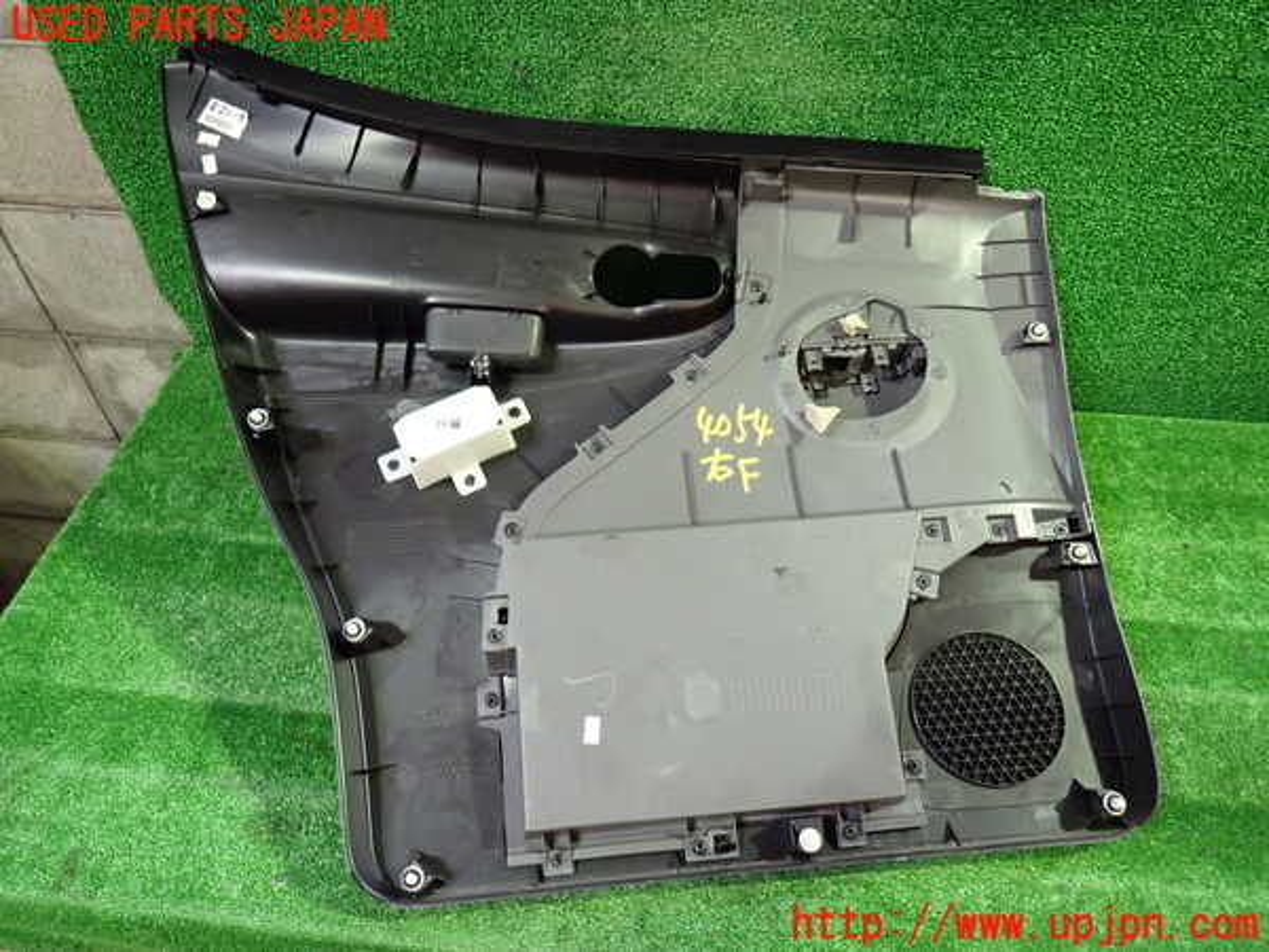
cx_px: 634
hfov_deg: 69.4
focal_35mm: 25
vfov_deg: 54.9
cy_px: 476
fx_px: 916
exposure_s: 1/30
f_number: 2
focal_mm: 4.5
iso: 500
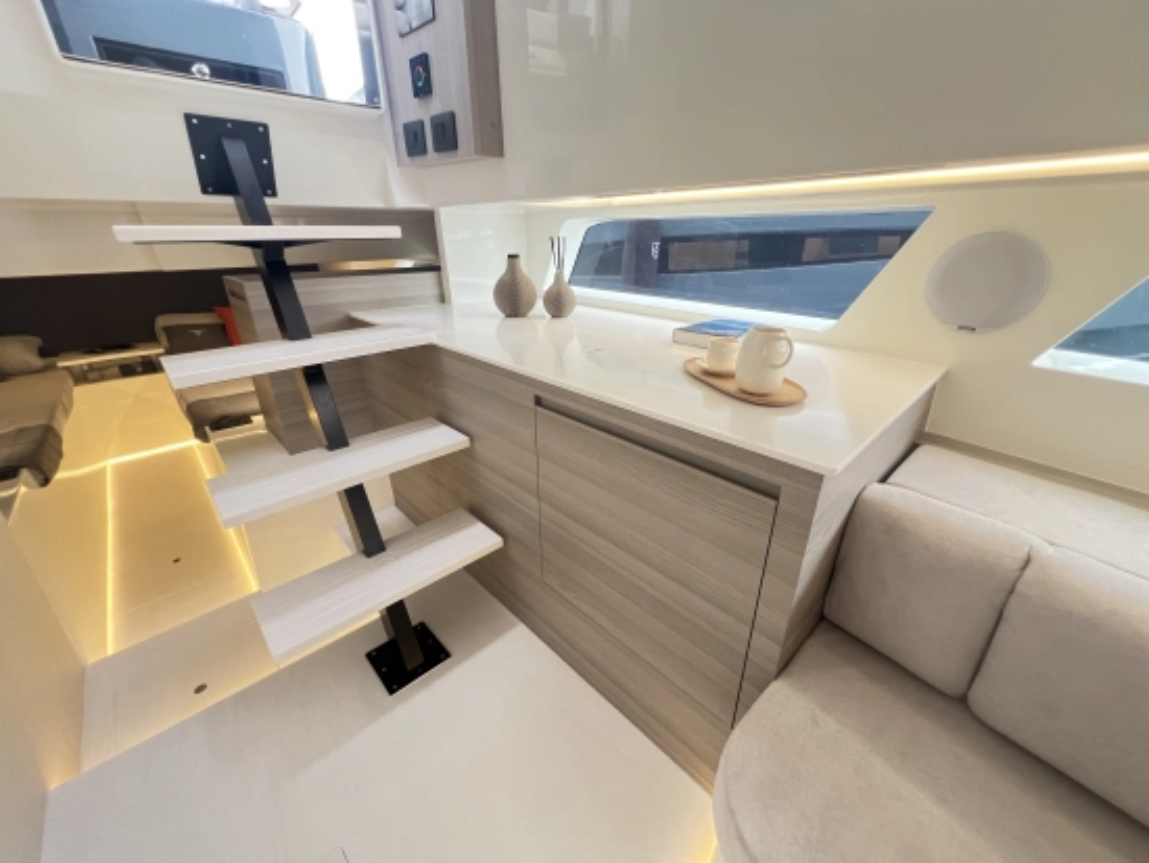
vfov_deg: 90.0
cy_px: 432
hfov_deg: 106.2
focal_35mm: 13
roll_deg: -0.5
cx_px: 574
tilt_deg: -24.1
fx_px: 432
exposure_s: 1/91
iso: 250
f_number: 1.8
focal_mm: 1.57
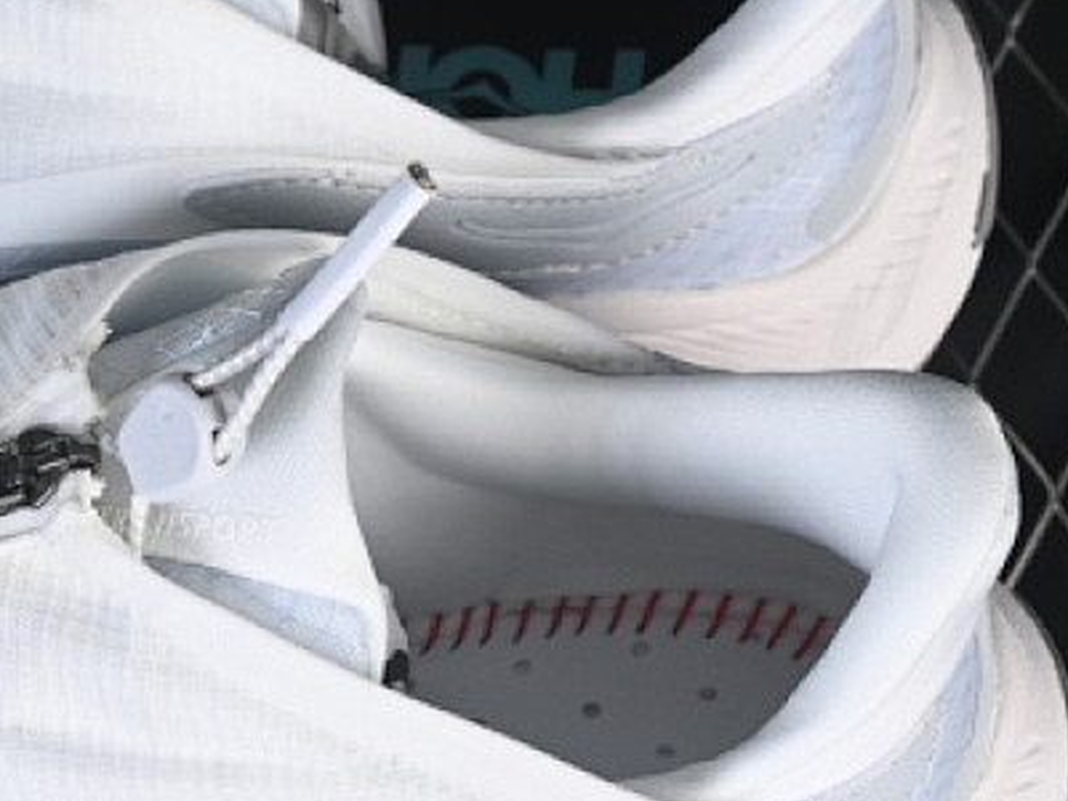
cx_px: 69
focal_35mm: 194
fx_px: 5987
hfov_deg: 10.1
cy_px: 500
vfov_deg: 7.7
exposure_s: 1/80
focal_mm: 50
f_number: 7.1
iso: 160
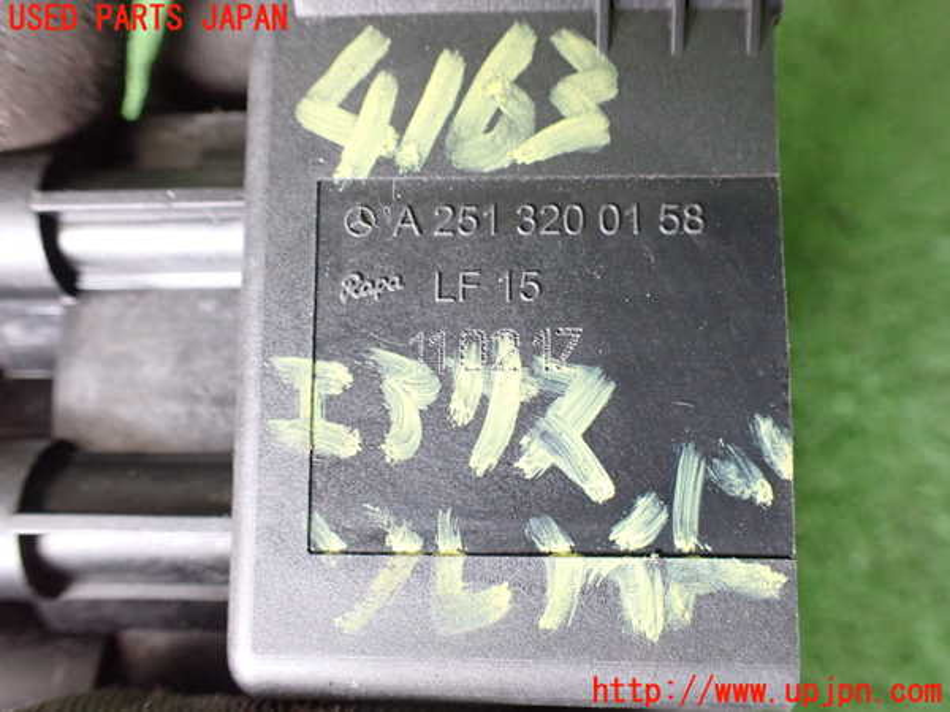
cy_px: 356
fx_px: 823
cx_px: 475
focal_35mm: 30
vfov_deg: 46.8
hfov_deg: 60.0
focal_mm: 5.4
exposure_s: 1/50
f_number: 2.3
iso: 800
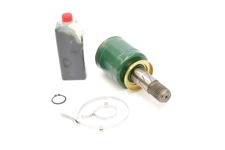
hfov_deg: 28.1
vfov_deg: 19.0
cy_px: 75
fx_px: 450
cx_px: 112
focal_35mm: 72
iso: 400
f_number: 5.3
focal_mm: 48
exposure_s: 1/125
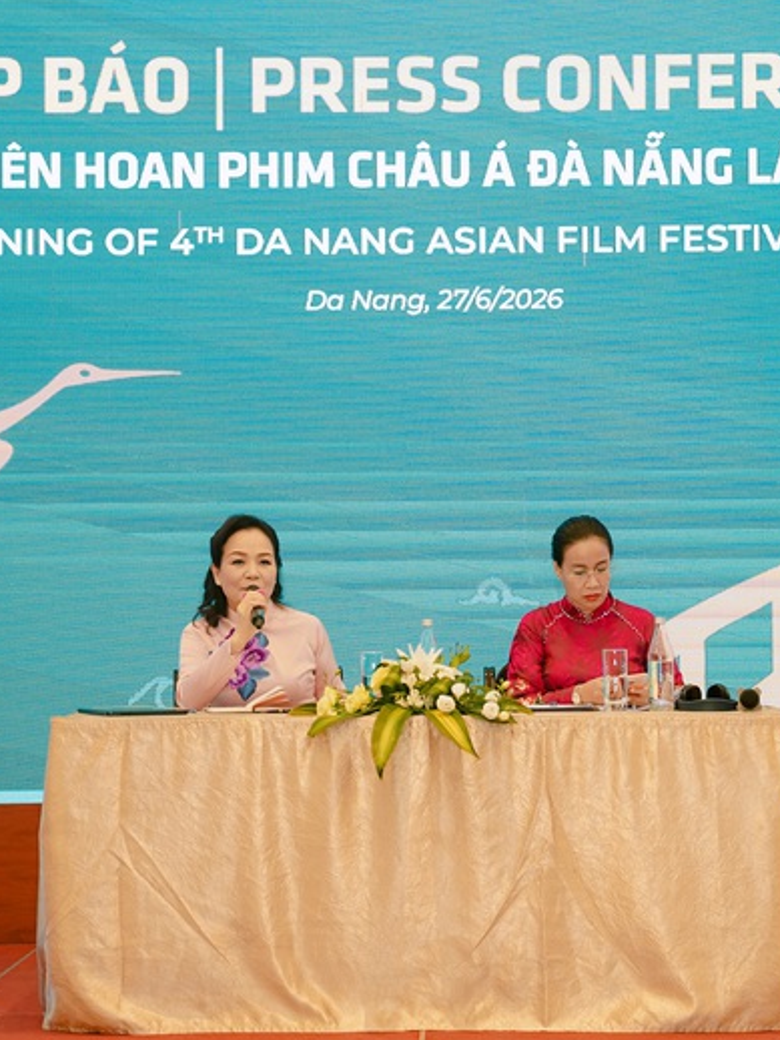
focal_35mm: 102
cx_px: 429
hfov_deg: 14.5
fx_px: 3066
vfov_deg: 19.2
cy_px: 428
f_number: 2.8
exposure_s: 1/160
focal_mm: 55
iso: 1600
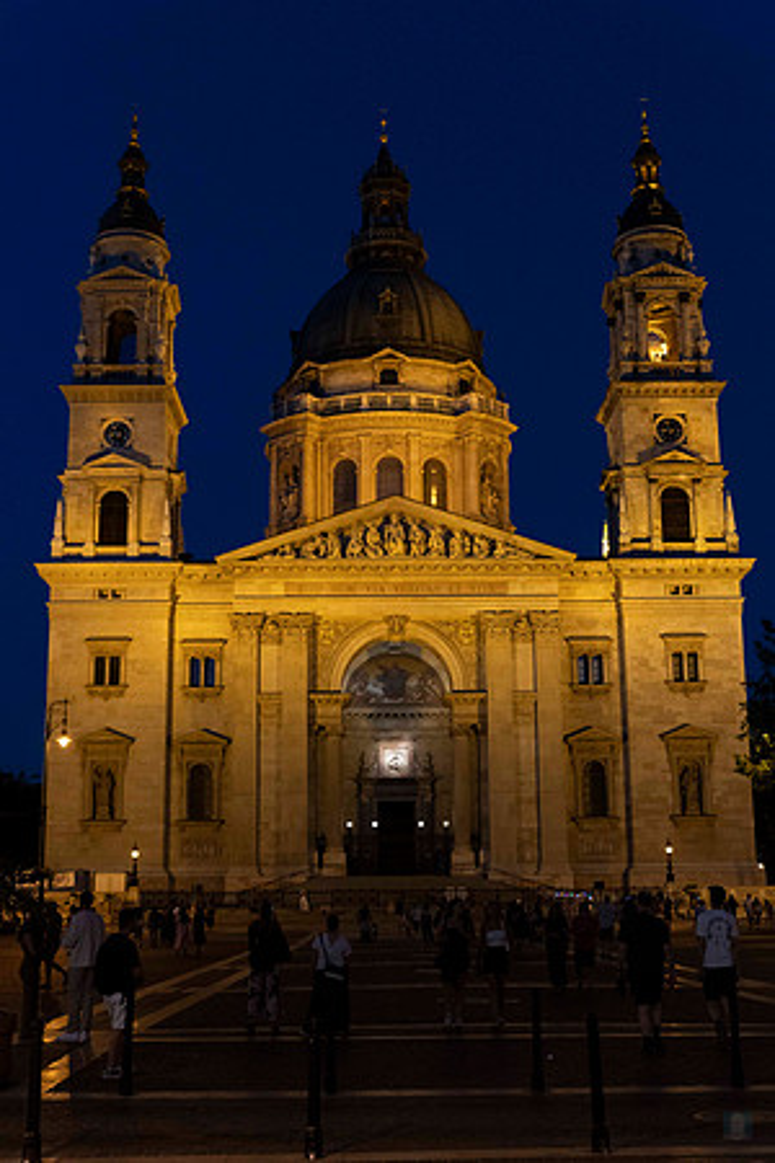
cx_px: 388
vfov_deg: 42.7
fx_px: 1485
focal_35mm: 46
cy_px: 582
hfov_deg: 29.2
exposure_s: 1/100
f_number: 3.5
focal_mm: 46
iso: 2200
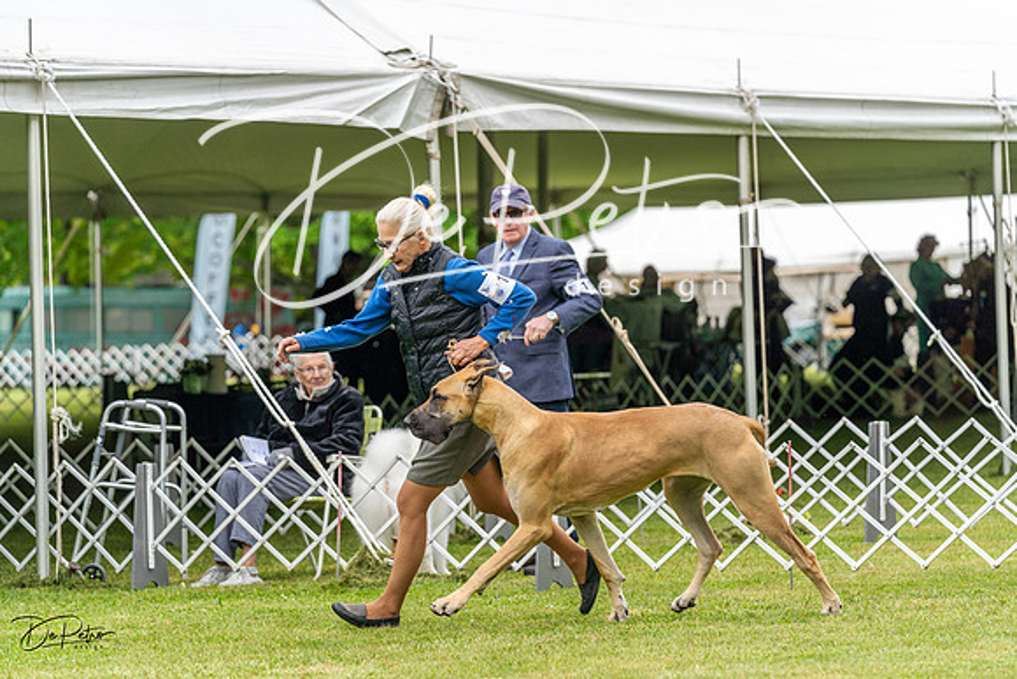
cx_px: 508
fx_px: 3956
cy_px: 340
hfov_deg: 14.7
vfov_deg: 9.8
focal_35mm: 140
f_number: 4
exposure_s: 1/800
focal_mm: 140
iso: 400
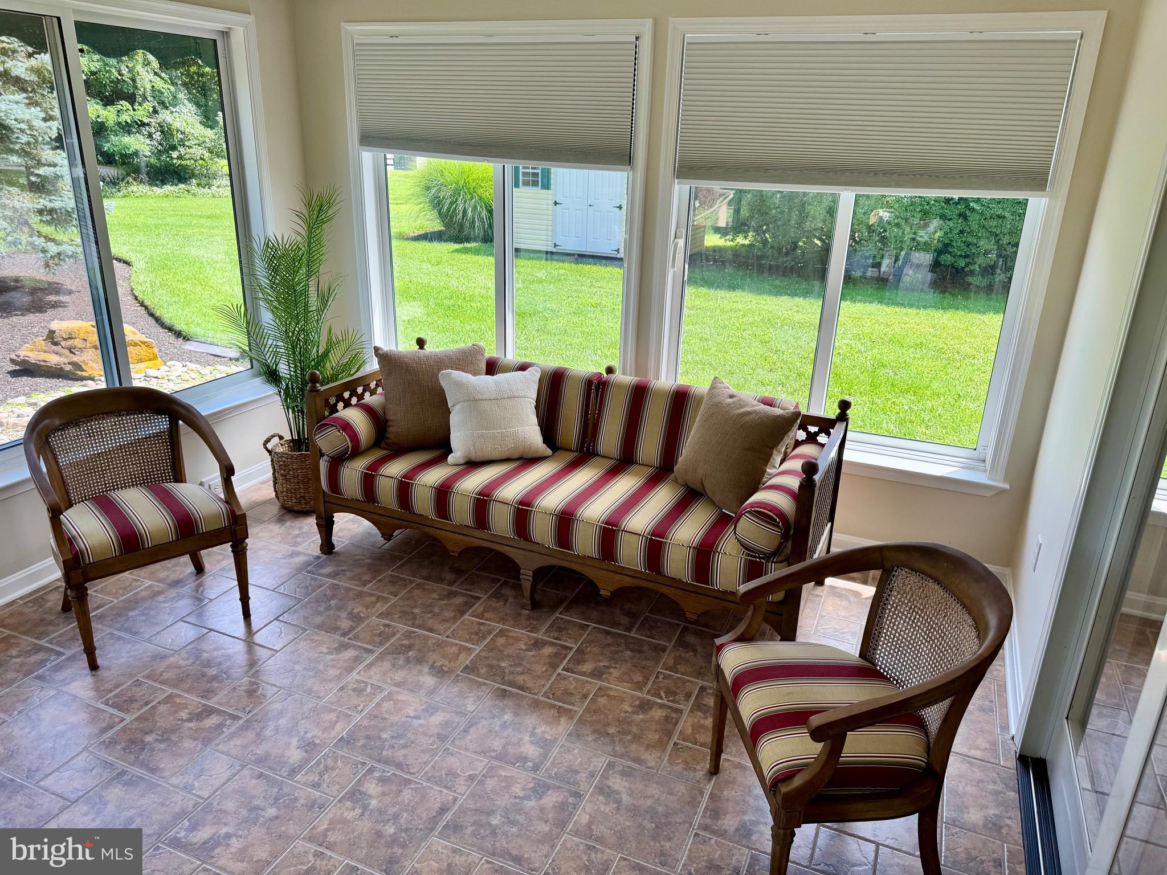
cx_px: 584
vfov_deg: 56.8
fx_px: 809
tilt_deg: -20.5
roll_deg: -2.2
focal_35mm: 24
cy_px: 438
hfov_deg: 71.6
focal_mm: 6.76
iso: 80
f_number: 1.78
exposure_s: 1/506
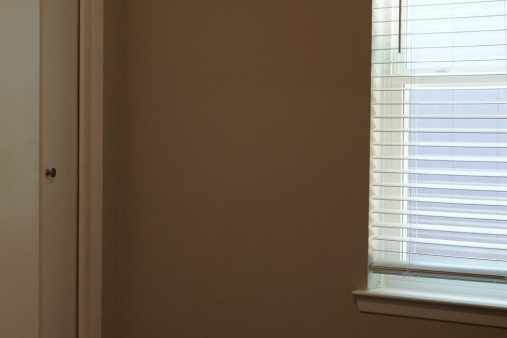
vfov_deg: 17.3
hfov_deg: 24.9
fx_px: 1113
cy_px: 158
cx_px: 51
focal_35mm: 79
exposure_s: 1/60
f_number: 4
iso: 1250
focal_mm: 38
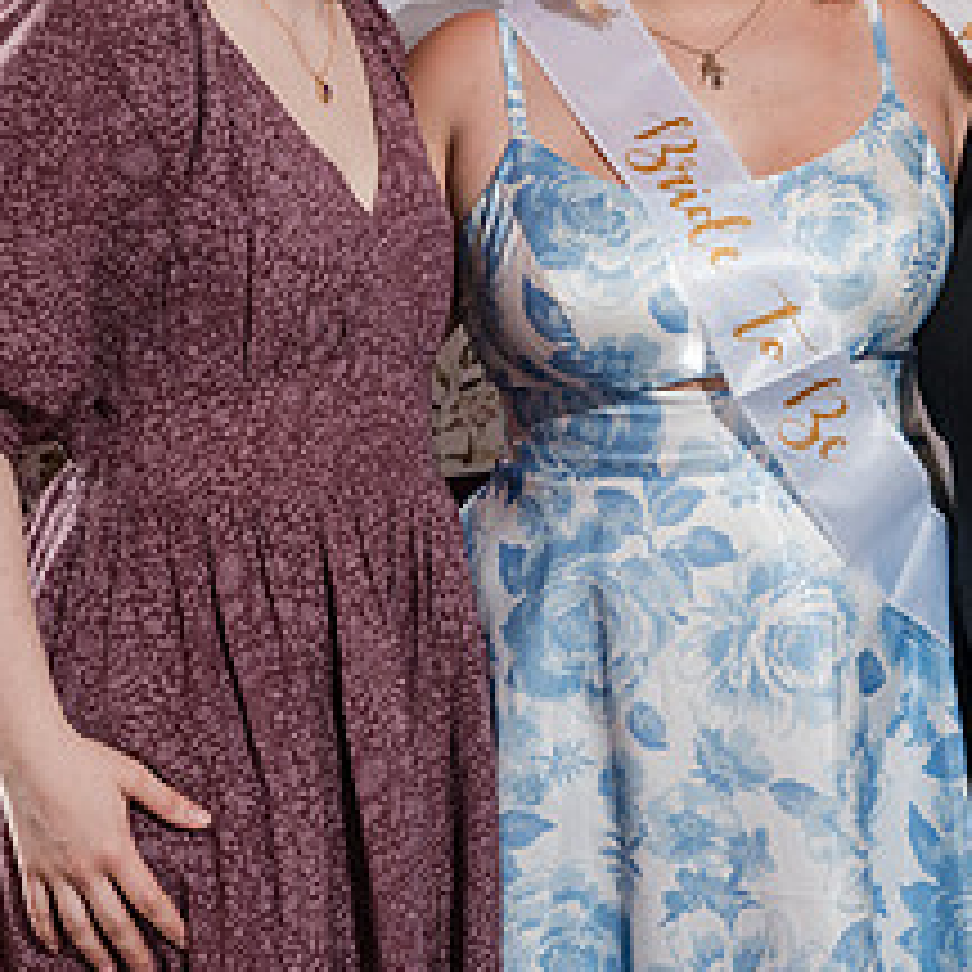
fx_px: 3113
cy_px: 196
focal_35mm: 98
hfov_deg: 17.7
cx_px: 716
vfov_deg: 17.6
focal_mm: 43
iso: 2000
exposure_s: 1/250
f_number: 4
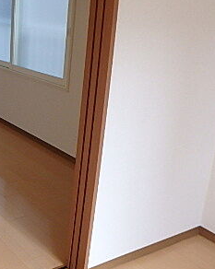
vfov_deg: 40.5
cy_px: 84
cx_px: -71
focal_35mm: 45
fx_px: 358
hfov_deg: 27.4
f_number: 3.5
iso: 200
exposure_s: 1/50
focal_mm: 3.7
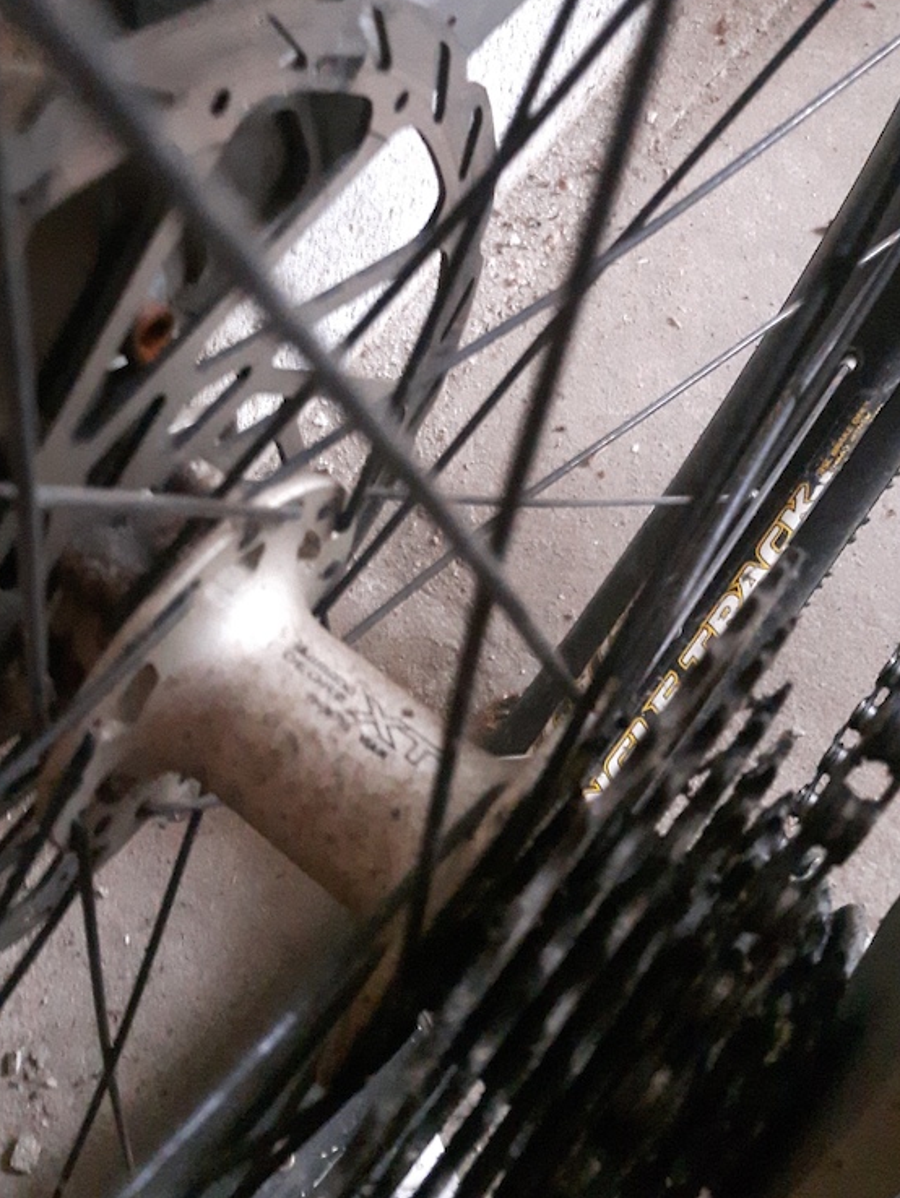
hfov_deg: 33.5
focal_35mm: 43
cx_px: 356
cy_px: 476
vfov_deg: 43.6
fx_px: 1490
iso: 800
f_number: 1.9
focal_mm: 3.7
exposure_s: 1/17
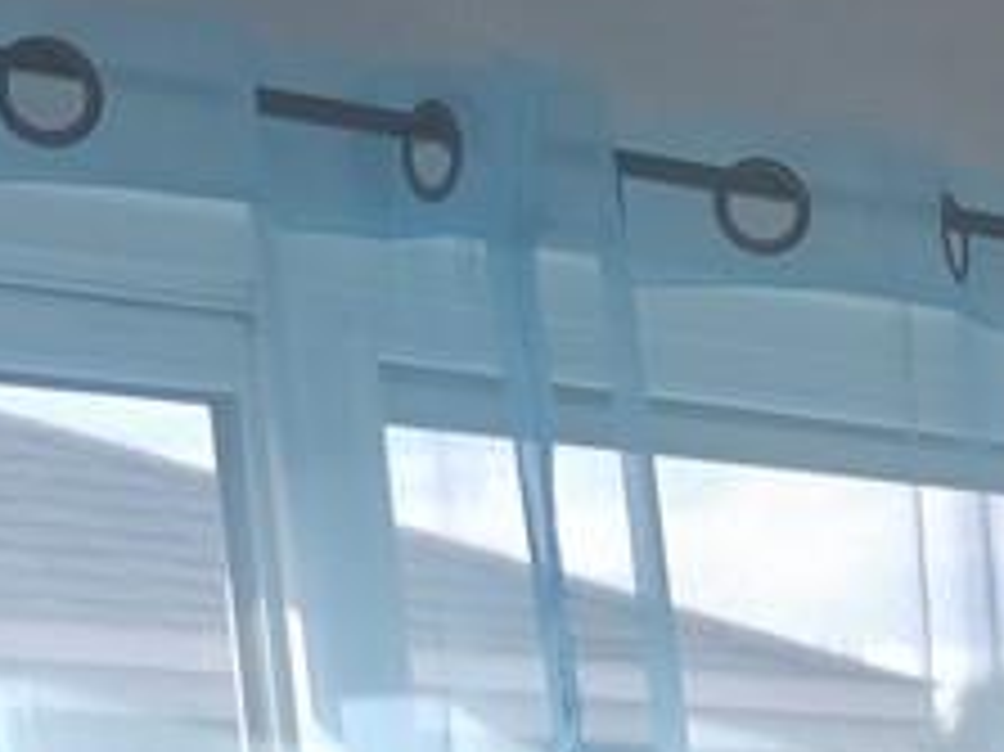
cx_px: 2503
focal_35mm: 165
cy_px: 1932
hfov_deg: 10.2
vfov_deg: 8.1
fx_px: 4783
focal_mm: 6.3
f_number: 1.7
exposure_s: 1/180
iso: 32
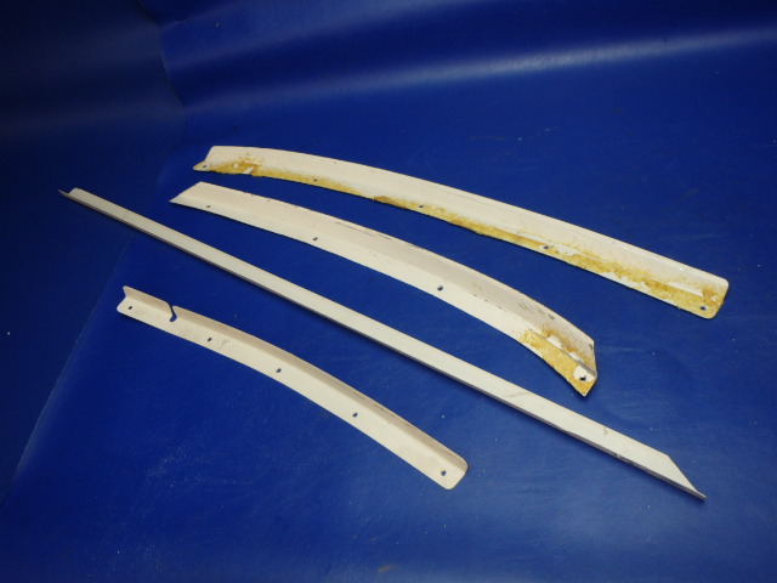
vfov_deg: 49.7
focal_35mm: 28
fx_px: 628
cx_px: 388
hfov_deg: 63.4
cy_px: 292
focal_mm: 5
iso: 200
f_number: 3.9
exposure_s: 1/40
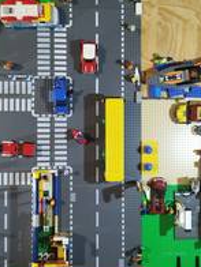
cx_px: 104
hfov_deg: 32.9
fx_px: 341
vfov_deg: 42.9
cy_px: 132
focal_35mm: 44
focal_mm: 5.89
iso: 850
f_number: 1.89
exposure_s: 1/33.3
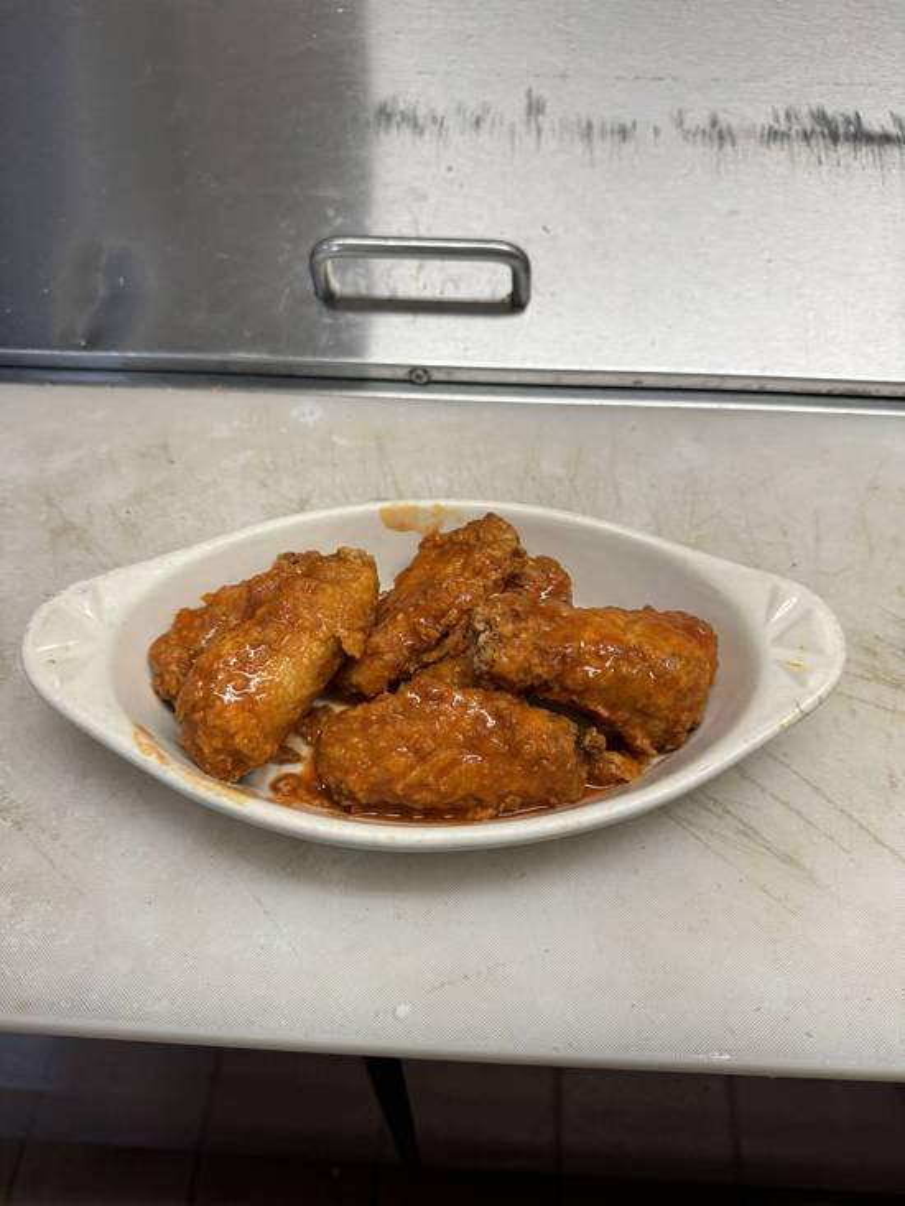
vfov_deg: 71.6
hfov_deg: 56.8
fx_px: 836
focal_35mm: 24
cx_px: 452
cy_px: 603
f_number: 1.78
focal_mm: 6.76
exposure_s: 1/120
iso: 125
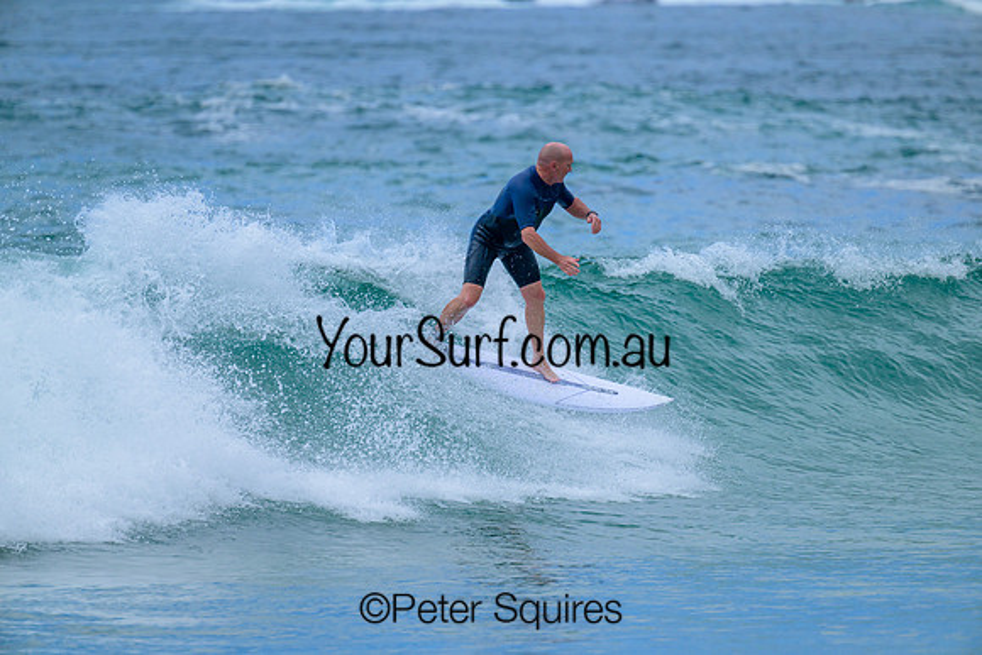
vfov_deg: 2.5
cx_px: 491
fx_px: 15278
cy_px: 328
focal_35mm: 560
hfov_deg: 3.7
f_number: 8
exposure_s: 1/2000
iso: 400
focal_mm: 560
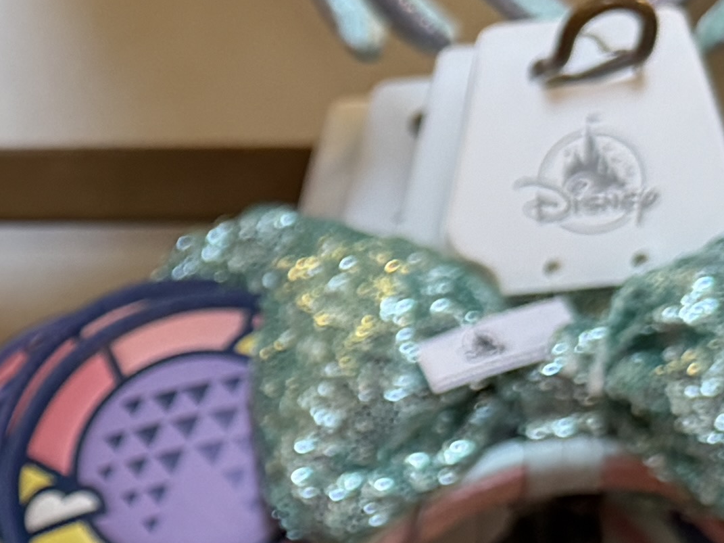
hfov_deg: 13.6
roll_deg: -0.4
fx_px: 2677
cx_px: -633
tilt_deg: -9.2
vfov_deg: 11.3
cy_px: 719
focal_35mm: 128
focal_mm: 6.76
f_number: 1.78
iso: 200
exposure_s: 1/120
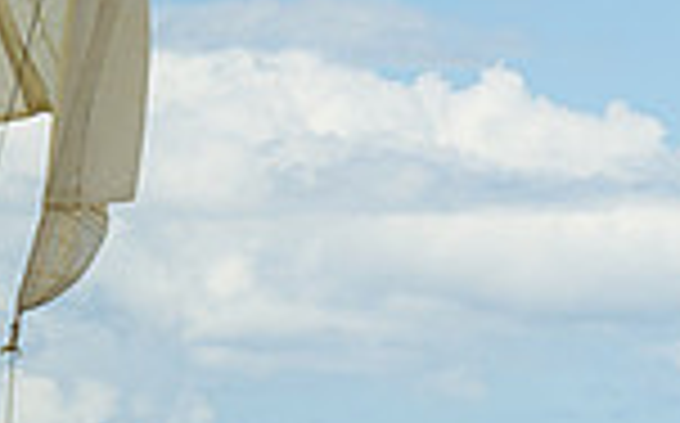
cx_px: 1454
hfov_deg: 6.2
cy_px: 319
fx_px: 6035
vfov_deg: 4.0
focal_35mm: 326
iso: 64
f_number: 6.3
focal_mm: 70
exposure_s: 1/320
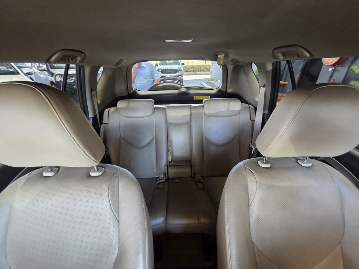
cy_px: 134
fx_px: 135
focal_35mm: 13
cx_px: 180
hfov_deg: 106.2
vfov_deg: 89.9
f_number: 2.2
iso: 400
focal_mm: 2.2
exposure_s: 1/50
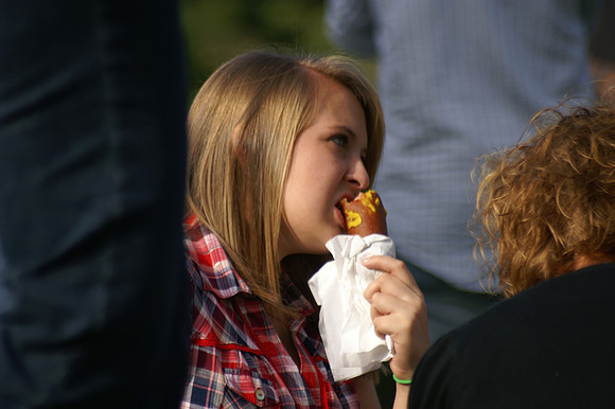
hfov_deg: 4.6
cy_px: 204
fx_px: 7683
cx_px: 308
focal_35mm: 450
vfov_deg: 3.1
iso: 125
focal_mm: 300
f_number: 5.6
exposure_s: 1/500
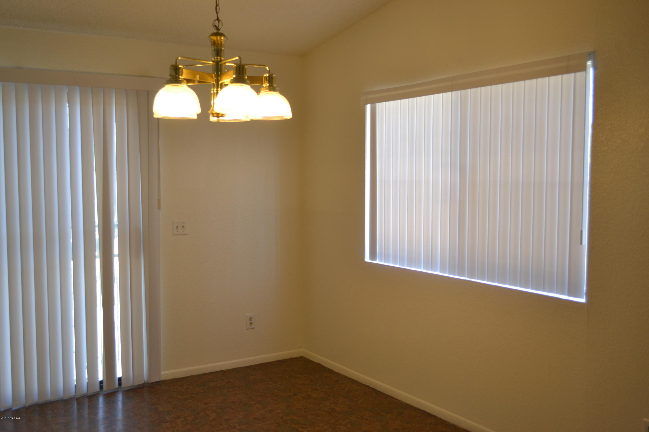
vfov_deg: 36.9
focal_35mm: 36
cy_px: 216
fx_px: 649
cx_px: 324
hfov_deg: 53.1
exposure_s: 1/60
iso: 400
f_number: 4
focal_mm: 24
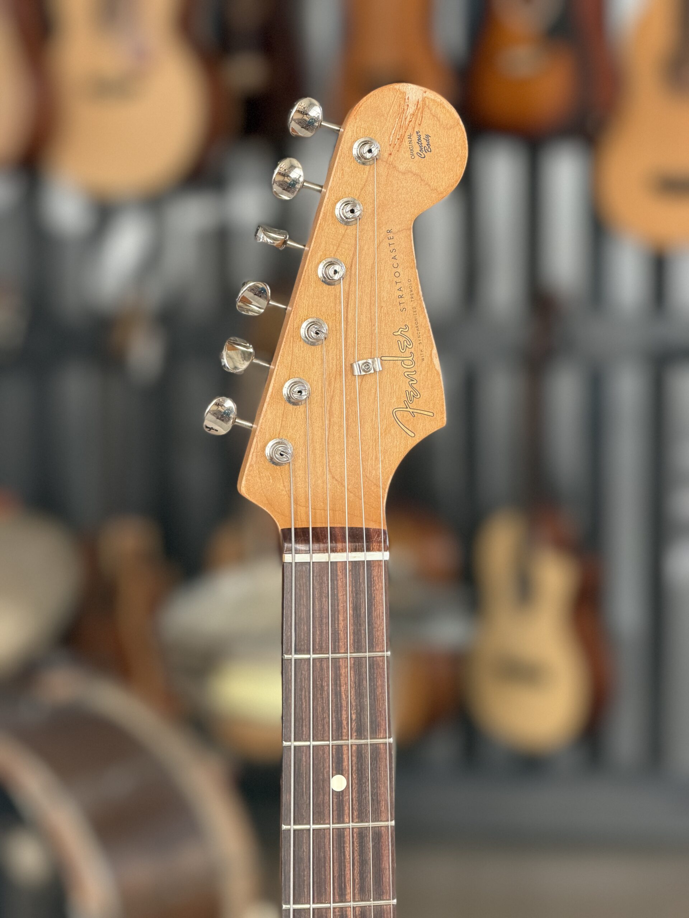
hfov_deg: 14.8
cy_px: 459
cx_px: 344
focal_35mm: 100
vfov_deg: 19.6
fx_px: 2654
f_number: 2.8
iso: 200
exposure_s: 1/121
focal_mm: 16.89
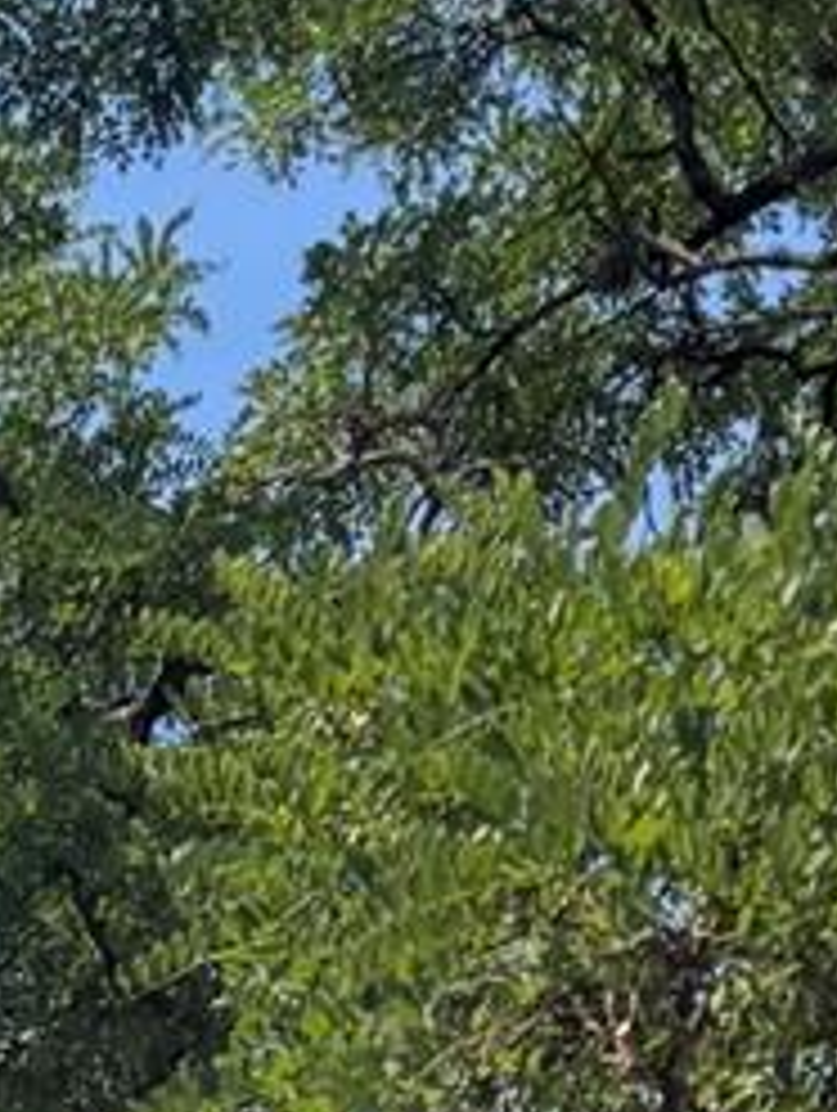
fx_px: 4791
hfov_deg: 9.1
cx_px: -1094
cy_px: 2980
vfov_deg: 10.6
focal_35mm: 149
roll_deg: +3.0
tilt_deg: +13.4
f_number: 1.78
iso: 100
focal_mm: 6.76
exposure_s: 1/2611
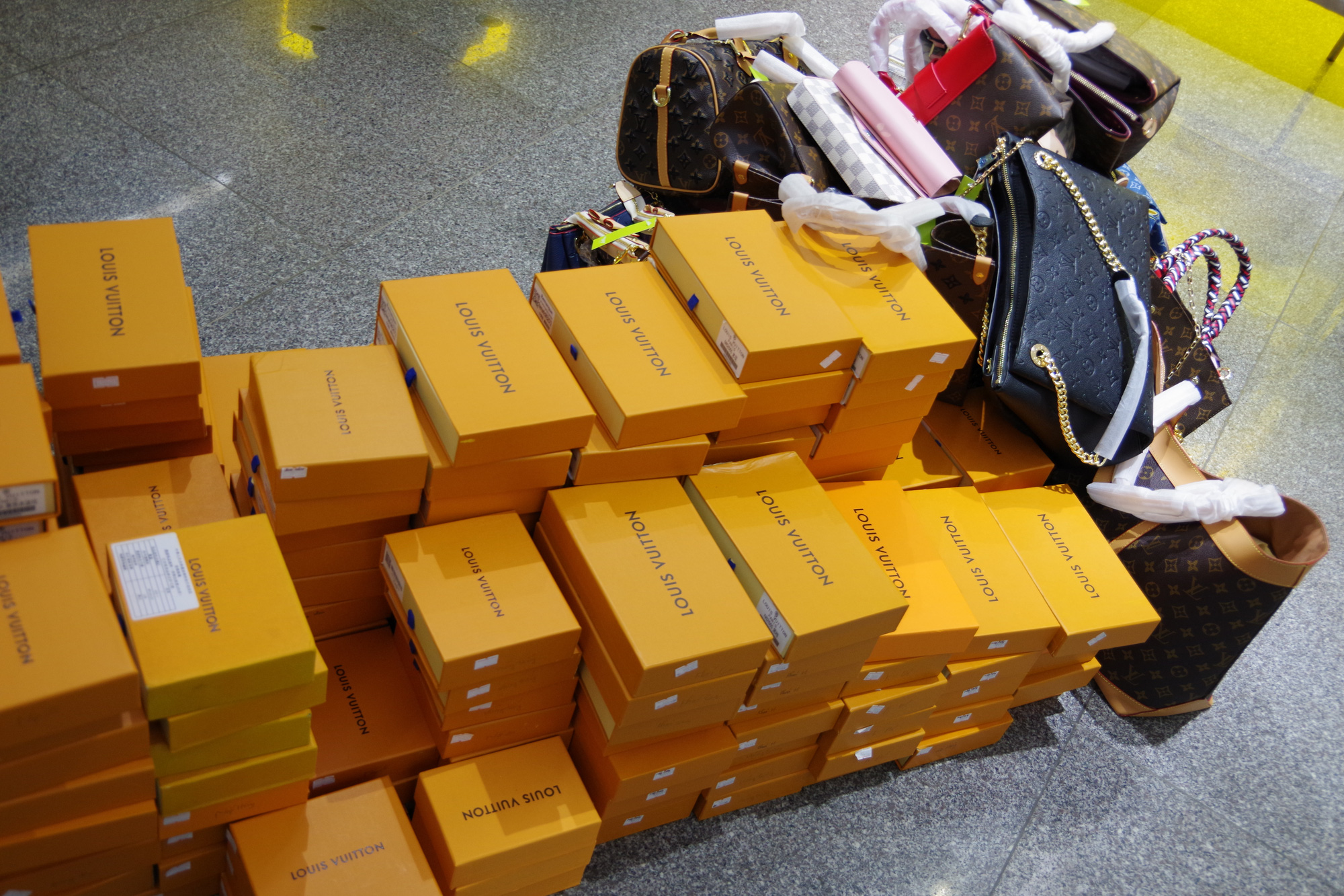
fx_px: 1344
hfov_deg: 53.1
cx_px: 672
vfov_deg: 36.9
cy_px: 448
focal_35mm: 36
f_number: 4
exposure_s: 1/60
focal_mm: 24
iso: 800
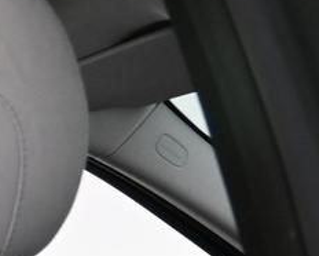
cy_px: 458
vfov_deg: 9.4
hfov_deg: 9.7
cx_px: -612
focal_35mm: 157
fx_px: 1484
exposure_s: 1/25
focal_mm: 16
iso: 1100
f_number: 3.5
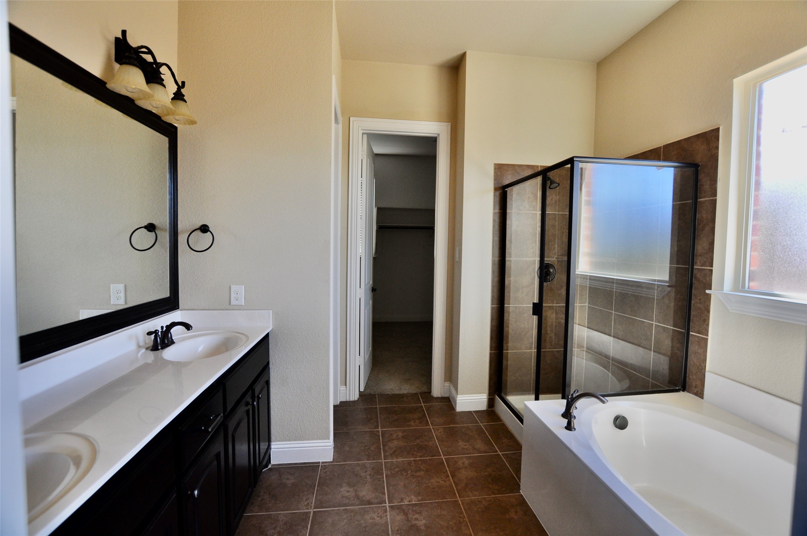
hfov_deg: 100.5
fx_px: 336
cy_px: 268
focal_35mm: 15
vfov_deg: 77.2
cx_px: 404
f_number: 5
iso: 400
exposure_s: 1/100
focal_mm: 10
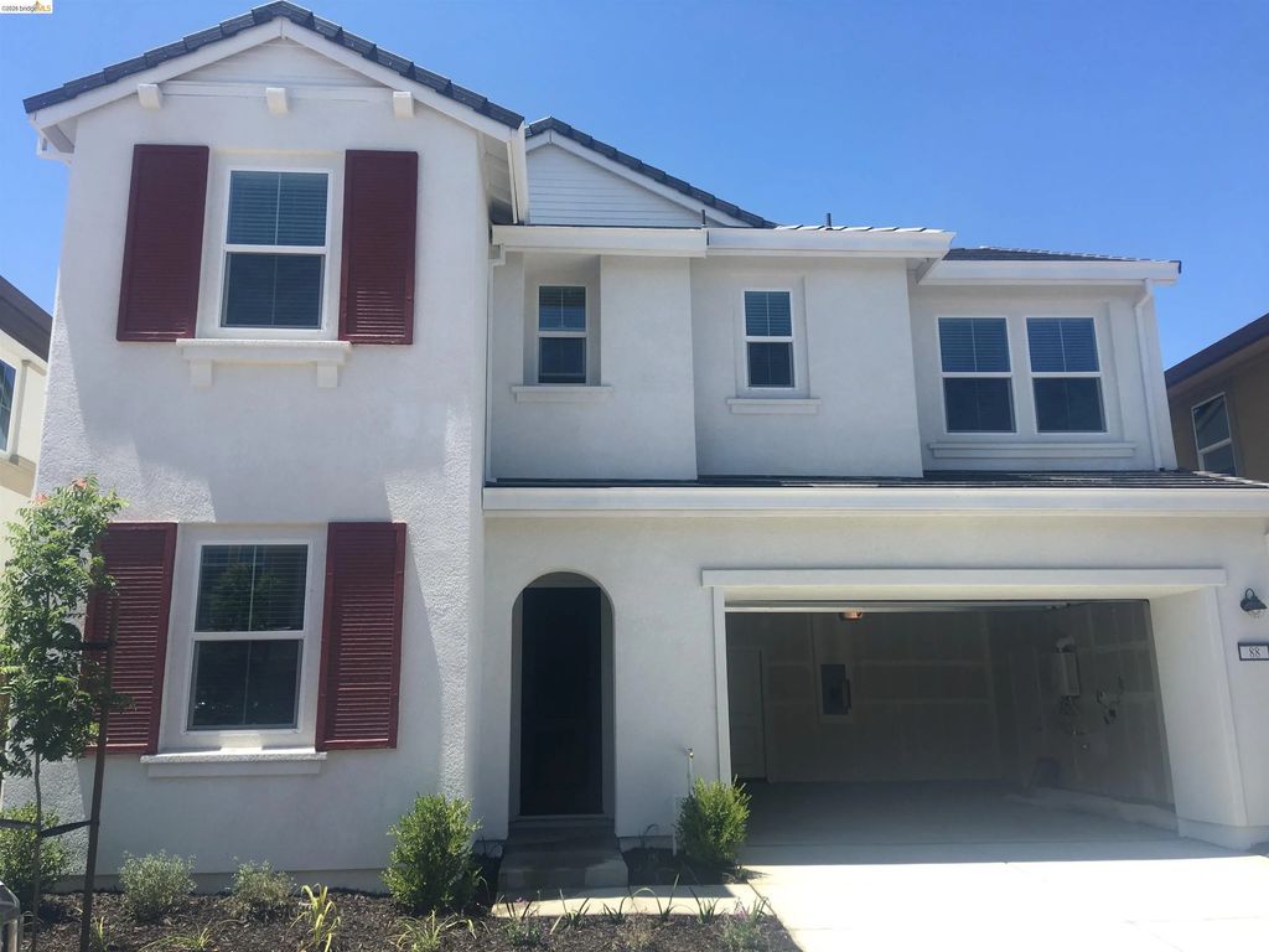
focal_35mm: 29
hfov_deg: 61.7
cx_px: 634
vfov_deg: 48.2
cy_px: 476
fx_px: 1063
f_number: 2.2
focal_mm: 4.15
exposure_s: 1/894
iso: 25
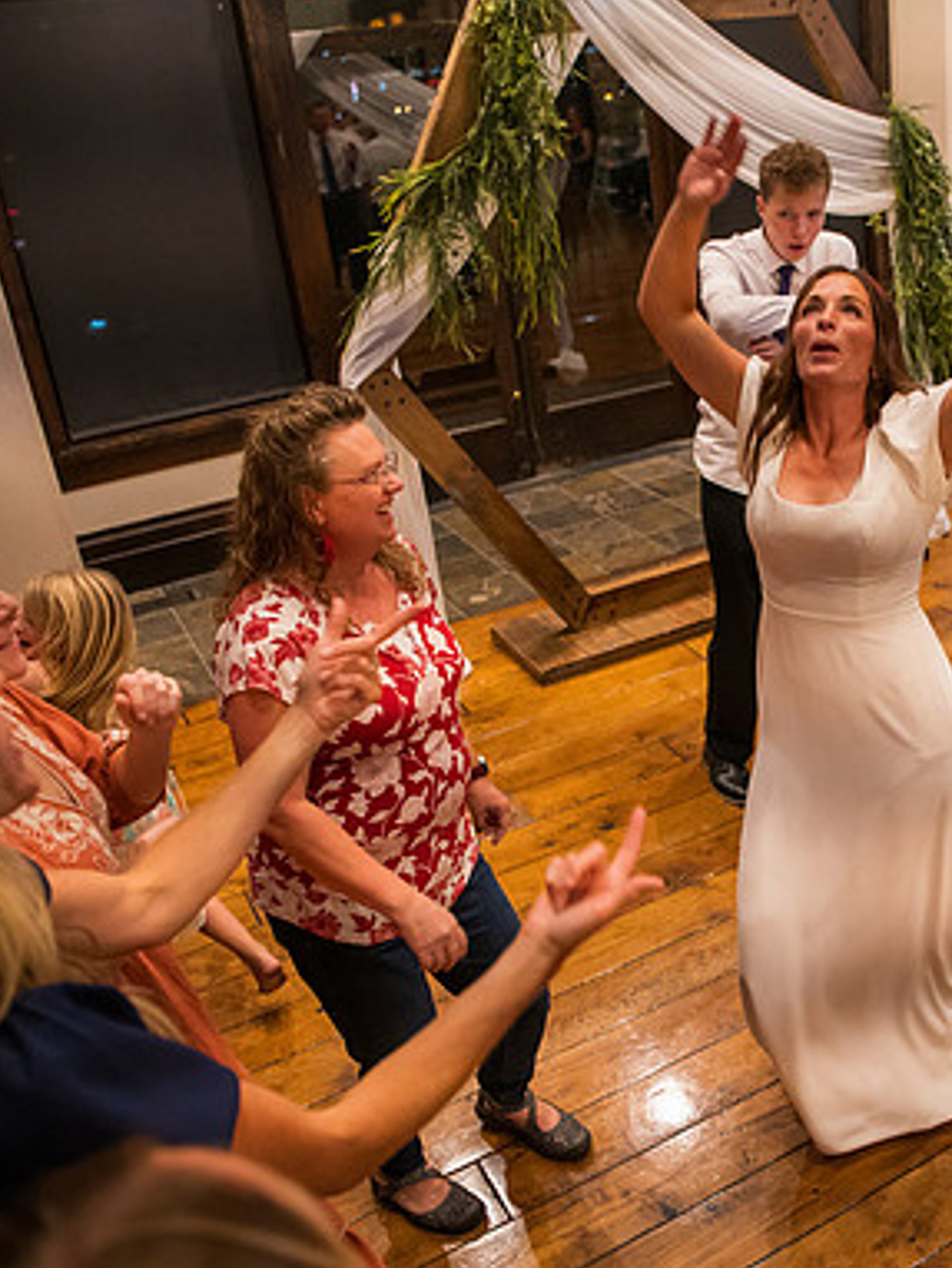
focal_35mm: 35
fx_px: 1282
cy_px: 634
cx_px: 753
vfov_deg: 52.6
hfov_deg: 39.3
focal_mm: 24
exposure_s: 1/200
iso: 6400
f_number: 2.8
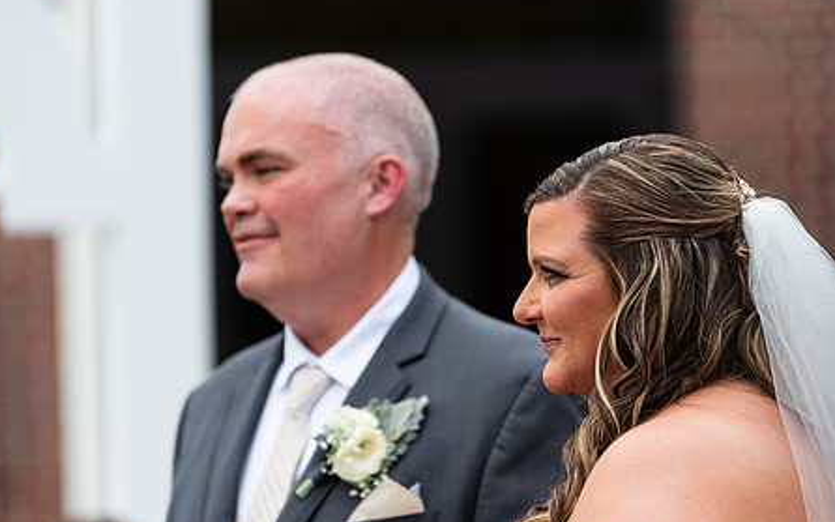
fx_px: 6032
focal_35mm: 265
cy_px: 338
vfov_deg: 5.0
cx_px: 434
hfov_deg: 7.9
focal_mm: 200
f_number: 2.8
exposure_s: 1/800
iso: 64
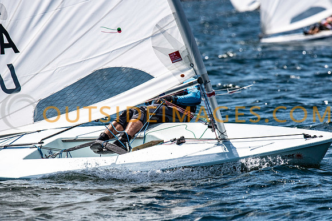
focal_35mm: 450
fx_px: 4151
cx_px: 166
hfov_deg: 4.6
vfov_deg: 3.1
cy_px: 110
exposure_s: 1/5000
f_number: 5.6
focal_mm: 300
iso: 400
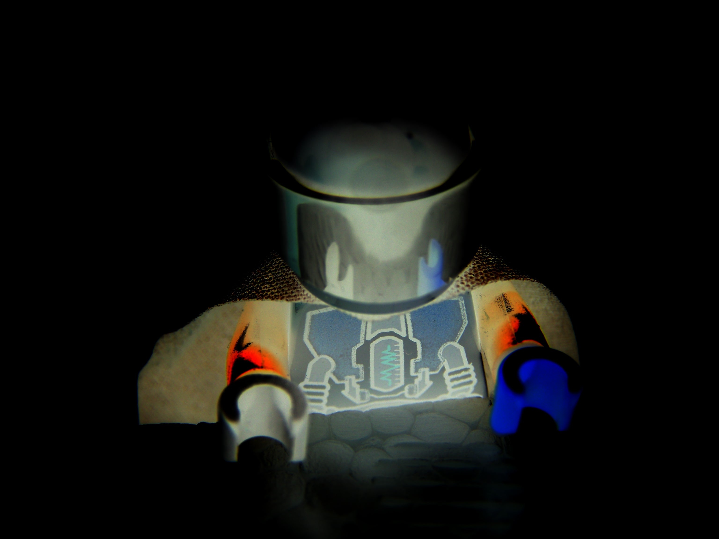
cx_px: 360
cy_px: 270
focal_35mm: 38
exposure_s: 1/60
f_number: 2.8
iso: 80
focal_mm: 6.3
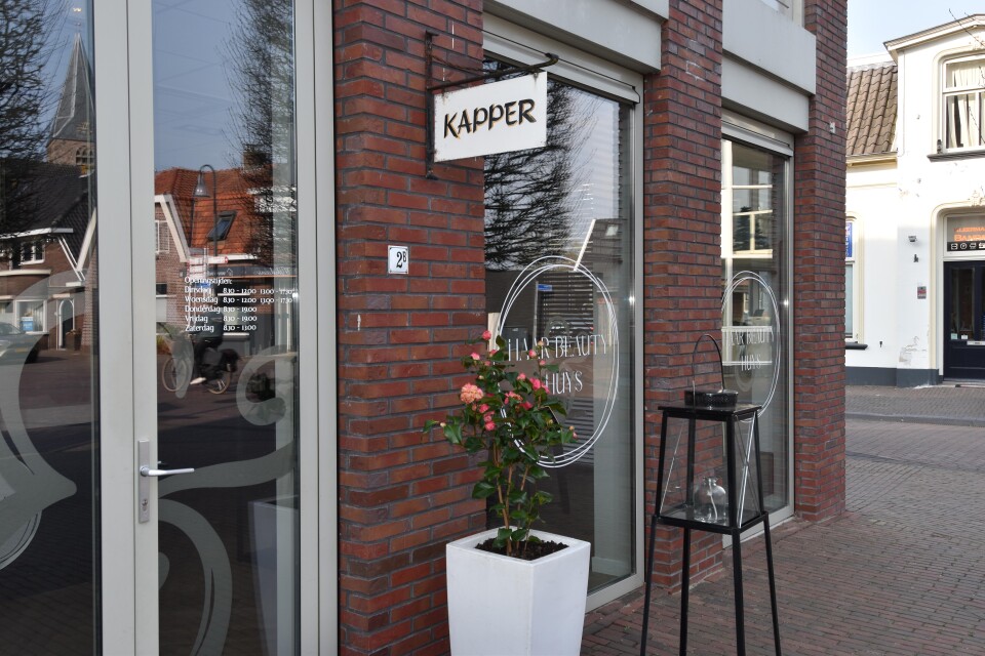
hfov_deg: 57.2
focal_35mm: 33
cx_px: 492
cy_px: 328
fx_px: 903
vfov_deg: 40.0
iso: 100
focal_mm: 22
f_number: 8
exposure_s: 1/90
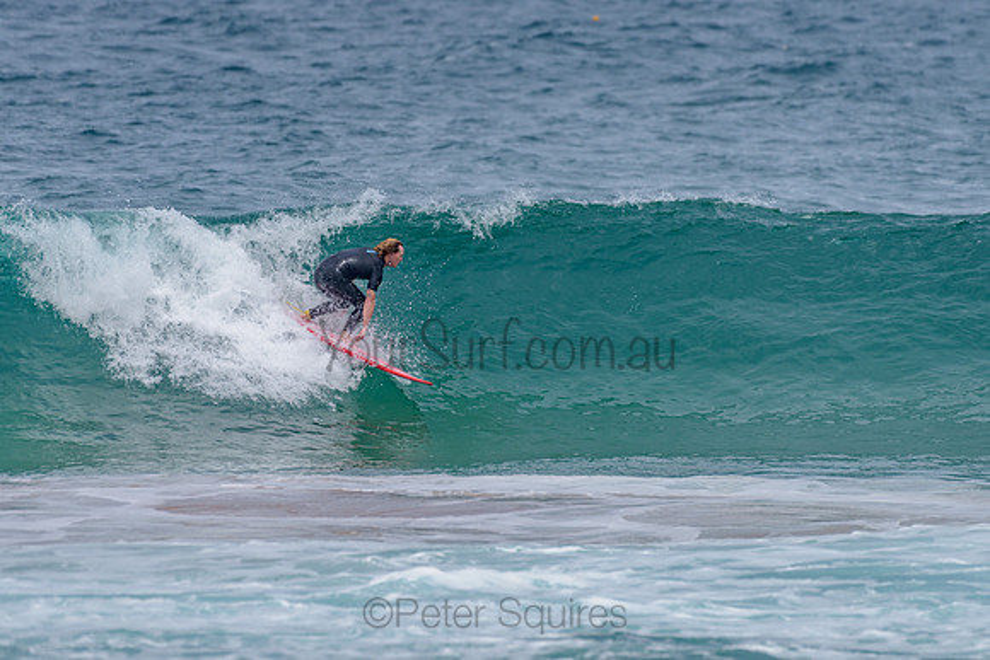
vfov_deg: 2.2
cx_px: 505
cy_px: 295
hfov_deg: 3.4
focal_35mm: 613
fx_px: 16854
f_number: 5.6
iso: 110
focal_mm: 500
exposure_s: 1/2000
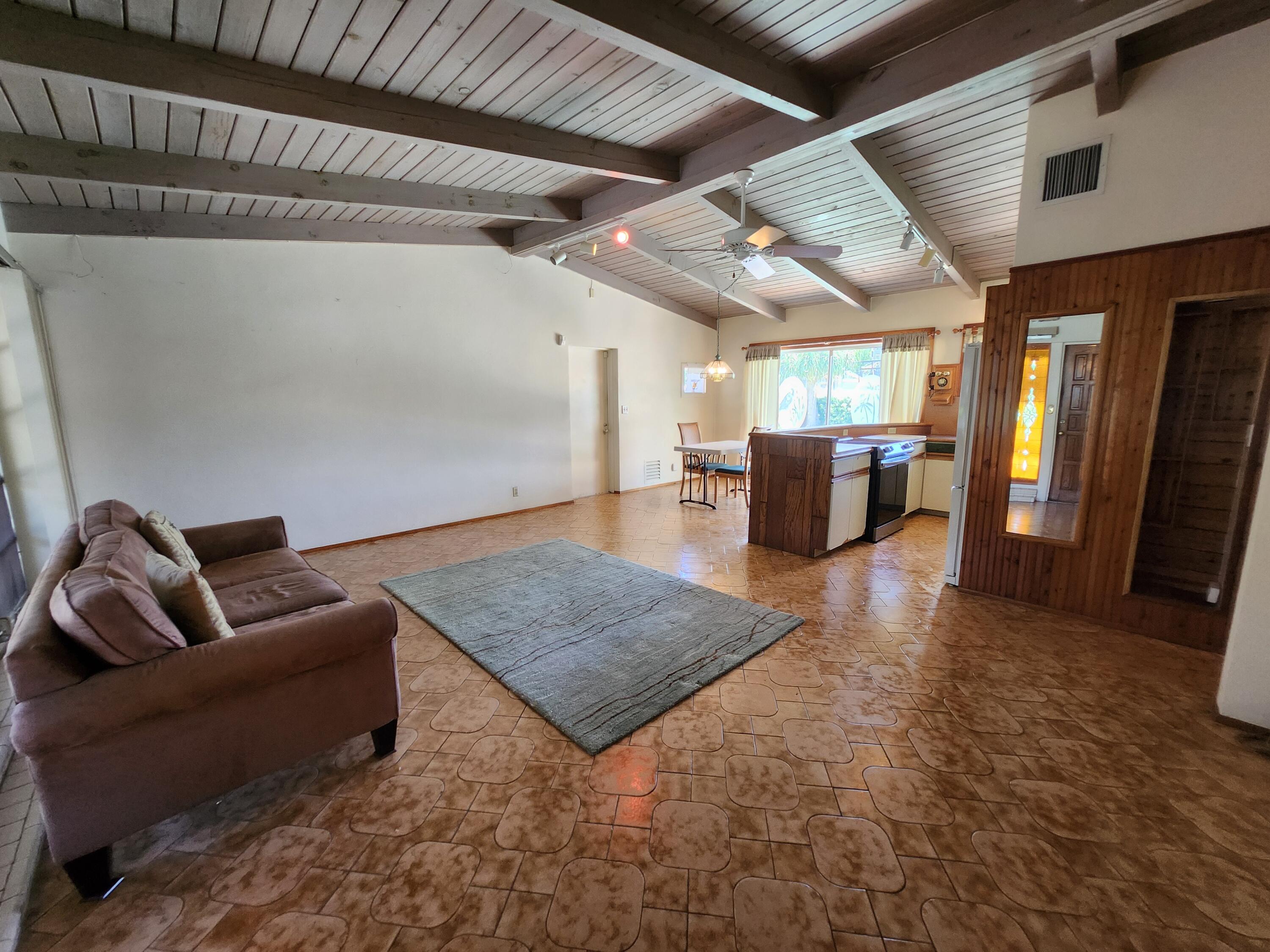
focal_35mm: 13
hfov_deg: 106.2
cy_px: 476
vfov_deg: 89.9
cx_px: 635
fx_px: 477
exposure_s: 1/60
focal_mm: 1.74
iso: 250
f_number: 2.2
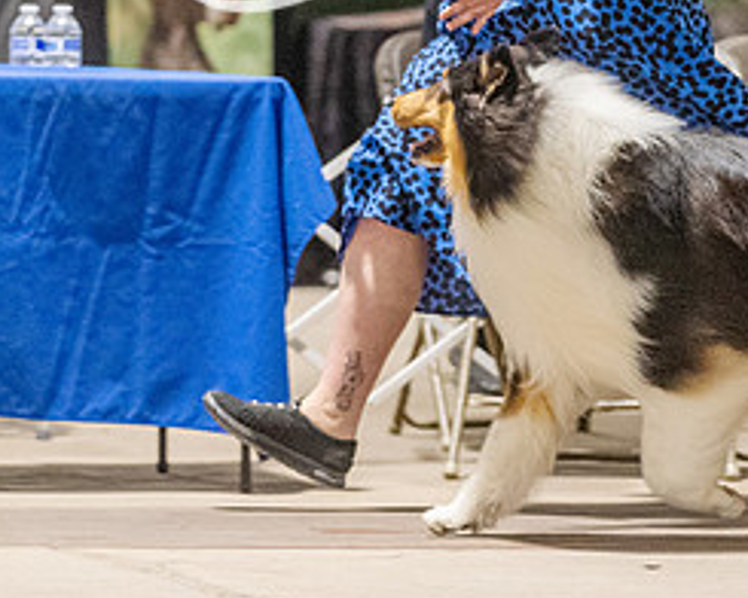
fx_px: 8014
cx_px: 559
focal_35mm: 362
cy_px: 76
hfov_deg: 5.3
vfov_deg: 4.3
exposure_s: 1/400
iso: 6400
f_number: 3.2
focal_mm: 140
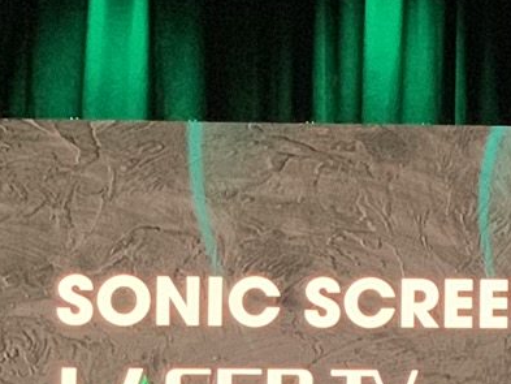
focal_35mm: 271
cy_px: 505
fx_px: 4002
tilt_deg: +6.2
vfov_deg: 5.5
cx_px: 1058
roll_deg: +0.0
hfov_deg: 7.0
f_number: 2.4
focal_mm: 6
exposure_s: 1/41
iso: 400
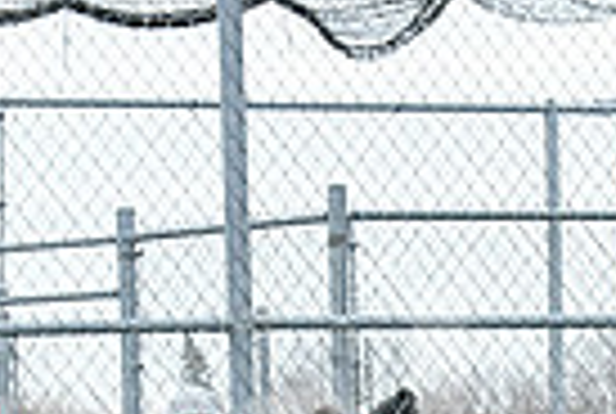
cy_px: 772
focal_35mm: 507
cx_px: 688
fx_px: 8694
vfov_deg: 2.7
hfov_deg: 4.1
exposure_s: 1/500
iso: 2000
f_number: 8
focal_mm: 80
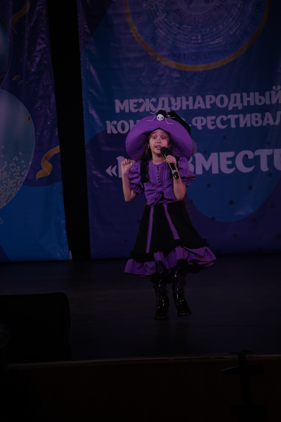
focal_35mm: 166
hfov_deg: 8.3
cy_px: 211
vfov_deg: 12.4
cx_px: 140
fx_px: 1943
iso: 1600
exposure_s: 1/400
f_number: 5.6
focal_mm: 166
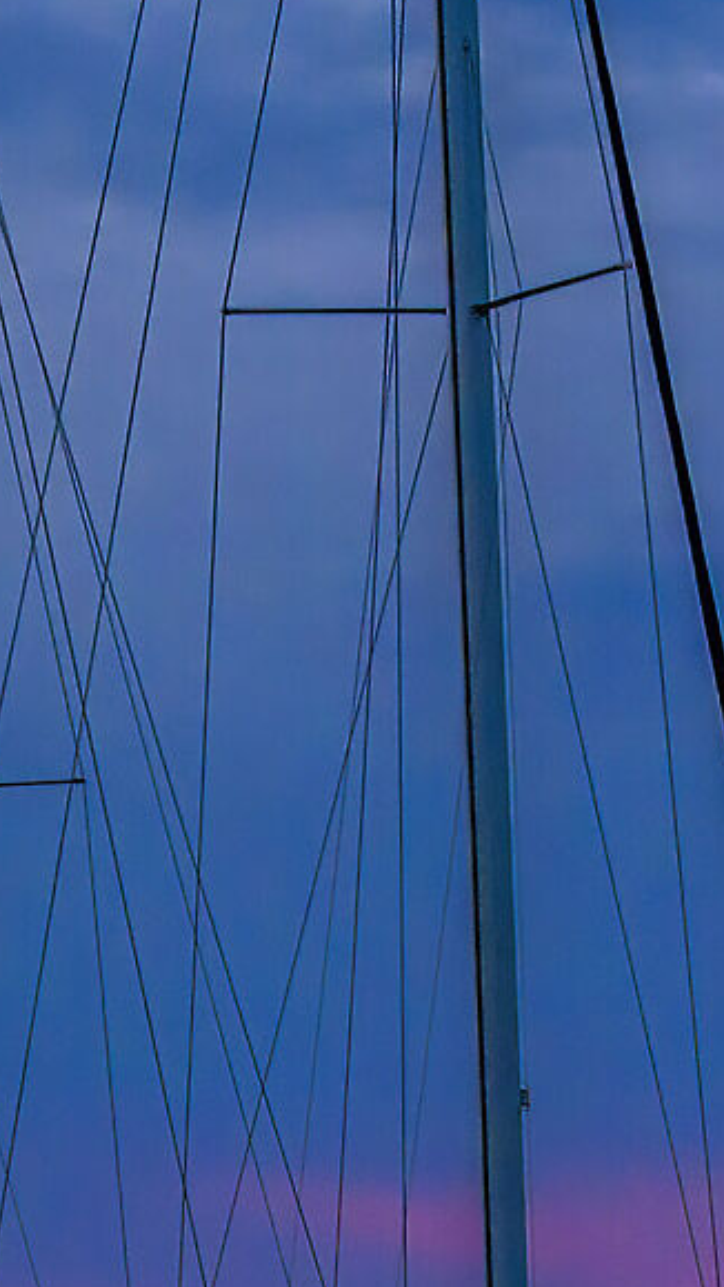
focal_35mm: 455
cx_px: -211
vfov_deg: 4.7
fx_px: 15538
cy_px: 1405
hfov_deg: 2.7
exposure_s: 1/80
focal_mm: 70
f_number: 7.1
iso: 800
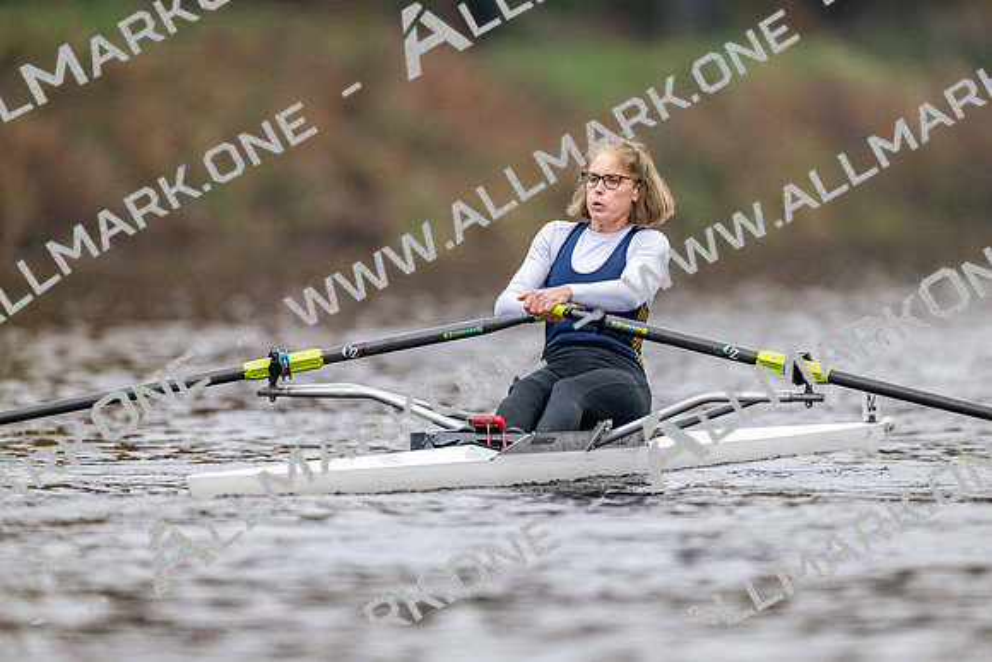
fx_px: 16536
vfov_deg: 2.3
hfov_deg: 3.4
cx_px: 496
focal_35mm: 600
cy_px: 331
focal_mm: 600
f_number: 4
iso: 5000
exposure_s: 1/2500
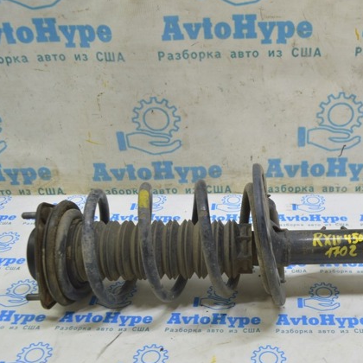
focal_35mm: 45
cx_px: 258
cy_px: 181
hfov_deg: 37.2
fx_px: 530
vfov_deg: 37.8
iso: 400
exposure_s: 1/20
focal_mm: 23
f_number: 5.6
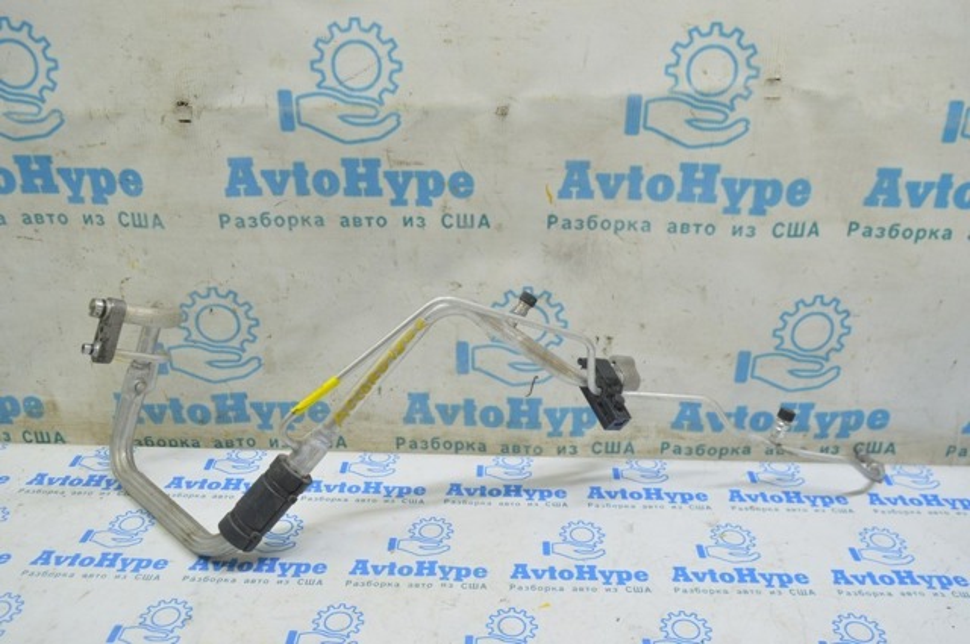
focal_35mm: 32
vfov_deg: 41.6
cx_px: 485
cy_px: 322
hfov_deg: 59.6
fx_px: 848
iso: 400
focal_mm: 21
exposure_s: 1/20
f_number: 5.6
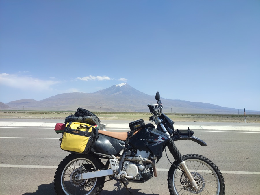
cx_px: 130
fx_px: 188
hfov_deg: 69.4
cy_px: 98
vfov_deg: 54.9
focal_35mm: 25
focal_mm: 6.04
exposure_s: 1/529
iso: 50
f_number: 1.9
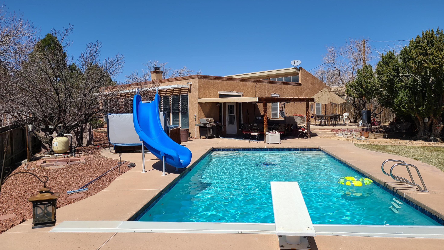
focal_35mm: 29
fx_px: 341
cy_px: 108
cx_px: 224
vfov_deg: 40.1
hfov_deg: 66.1
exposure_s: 1/3892
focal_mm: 5.4
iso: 40
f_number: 1.8
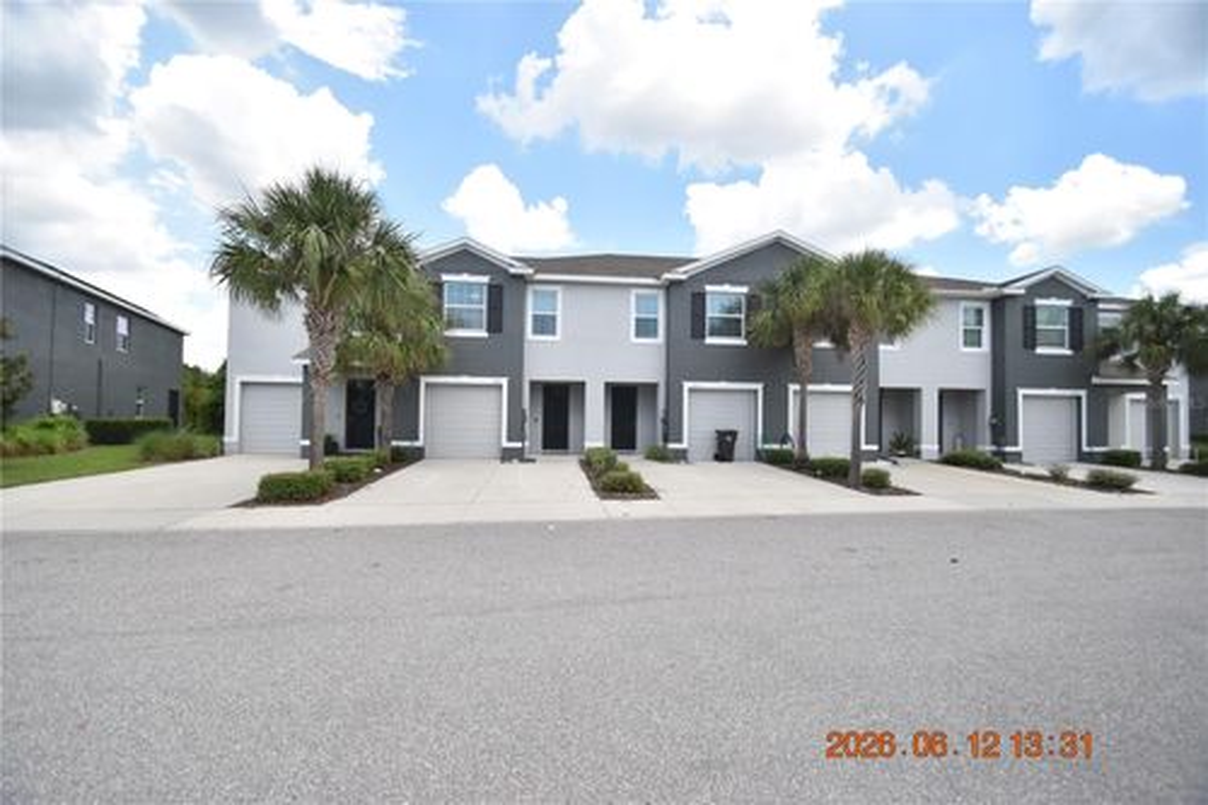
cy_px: 402
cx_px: 604
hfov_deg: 100.4
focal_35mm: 15
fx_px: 503
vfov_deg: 77.3
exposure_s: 1/4000
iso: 800
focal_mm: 10
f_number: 3.5
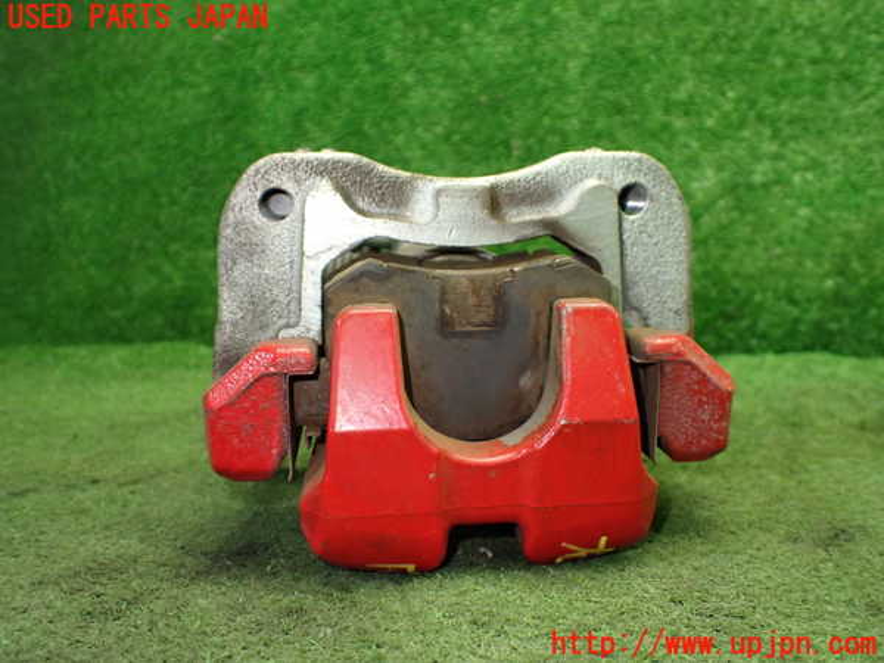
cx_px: 442
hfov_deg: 60.0
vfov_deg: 46.8
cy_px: 332
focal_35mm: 30
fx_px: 766
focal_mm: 5.4
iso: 800
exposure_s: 1/125
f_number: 2.3
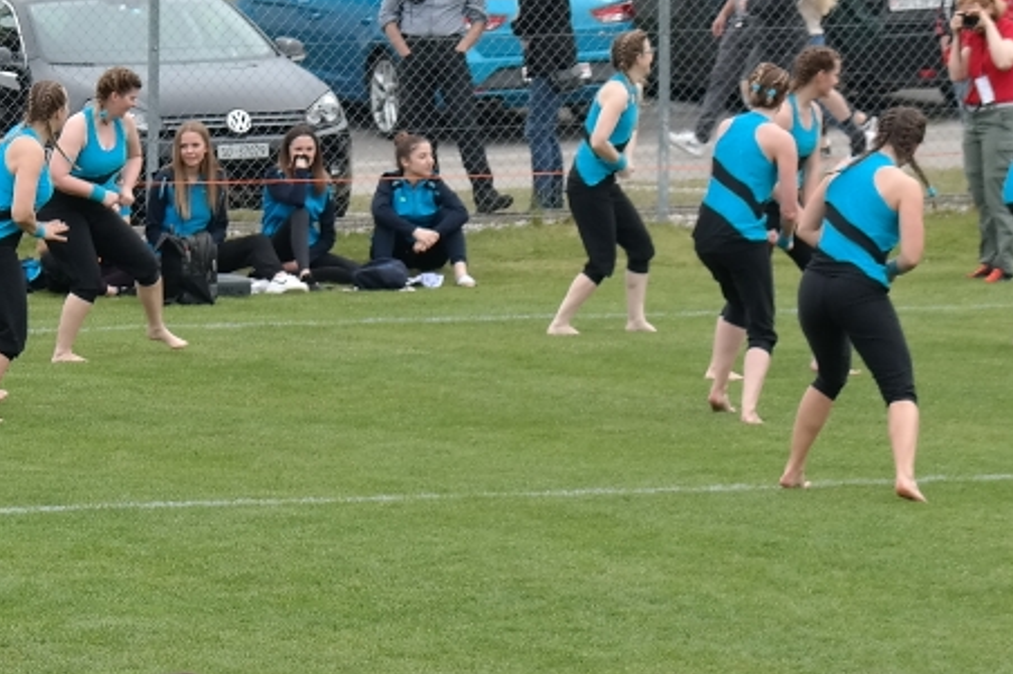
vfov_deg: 3.6
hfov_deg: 5.4
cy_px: 983
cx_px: -220
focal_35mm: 379
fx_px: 10660
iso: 100
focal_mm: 70
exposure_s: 1/250
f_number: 5
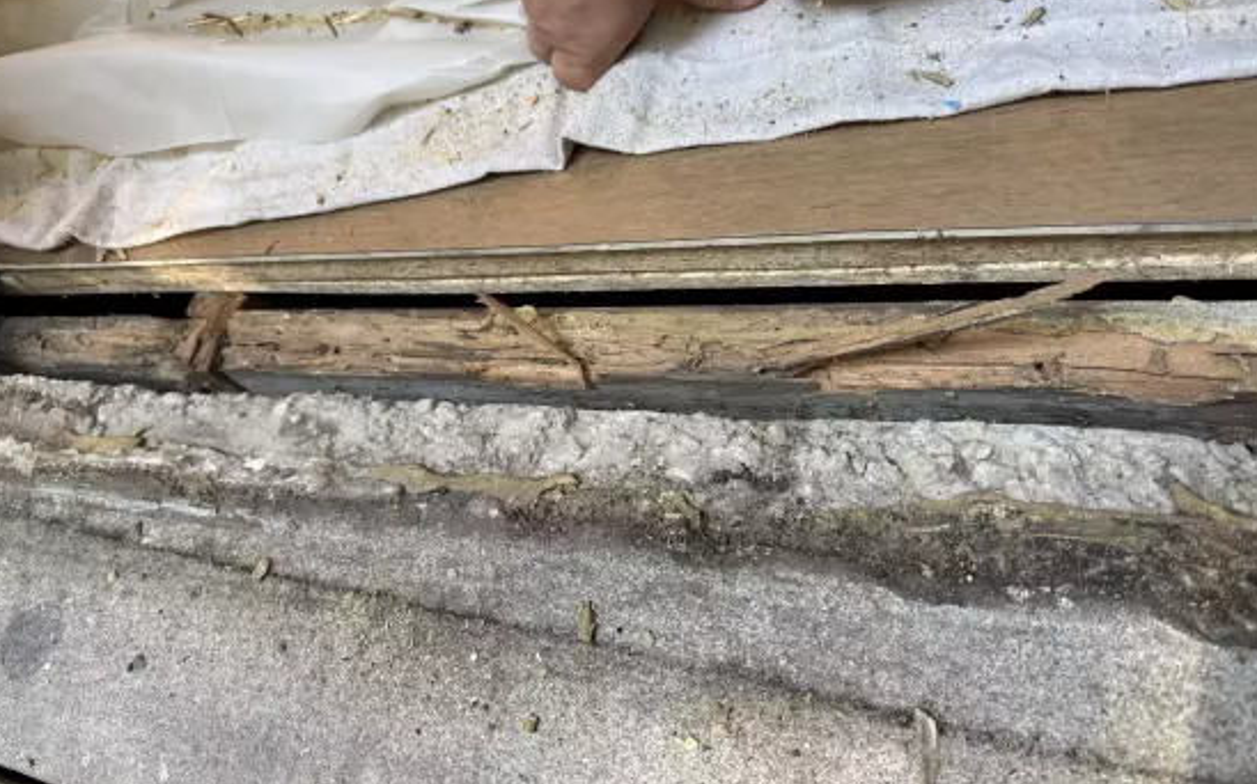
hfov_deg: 70.4
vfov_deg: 47.6
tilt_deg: -55.2
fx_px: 890
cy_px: 394
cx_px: 628
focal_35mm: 26
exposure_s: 1/120
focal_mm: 6.76
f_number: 1.78
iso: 200
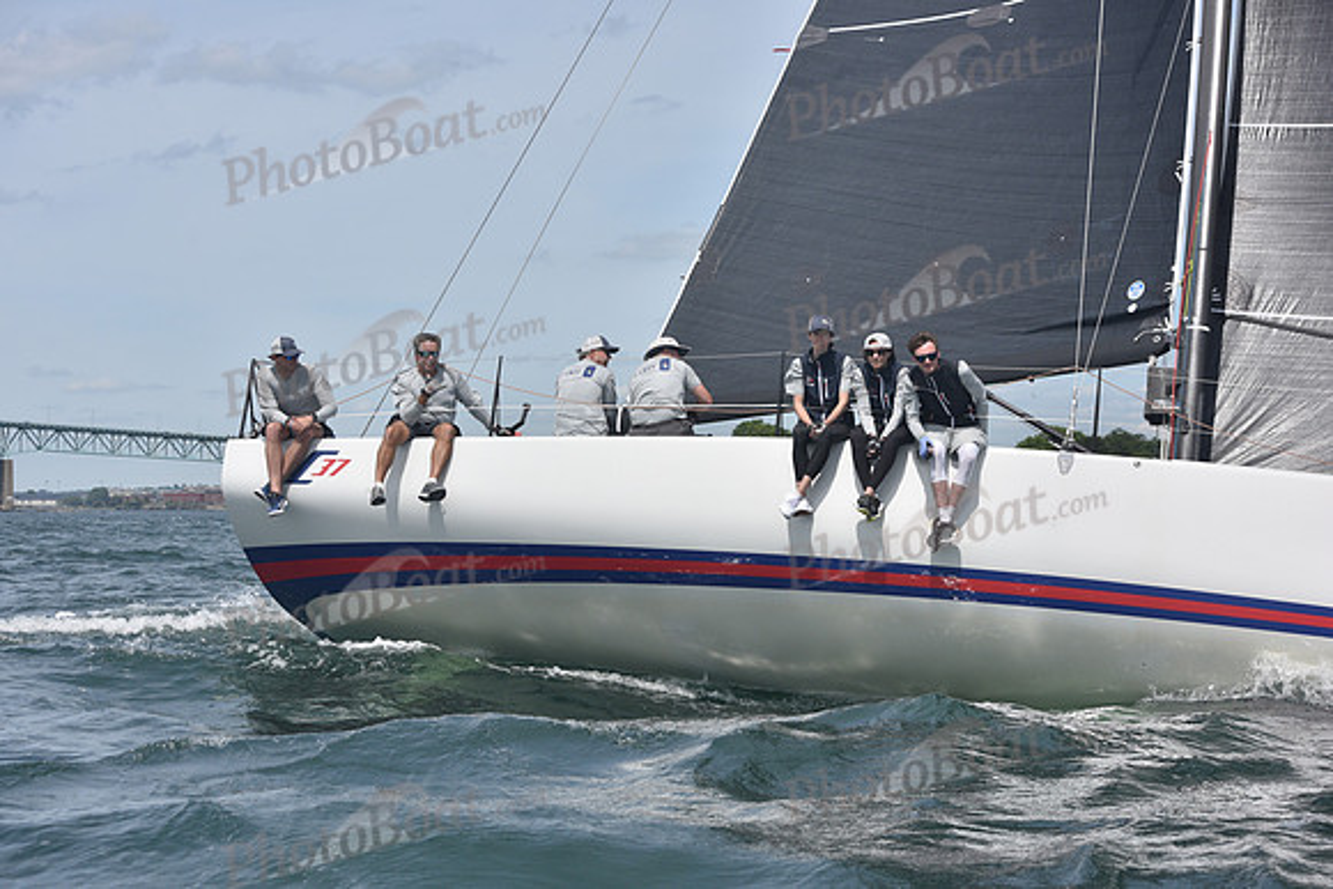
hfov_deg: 28.8
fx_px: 2592
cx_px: 666
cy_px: 444
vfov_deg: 19.5
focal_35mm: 70
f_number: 8
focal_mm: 70
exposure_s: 1/800
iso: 320
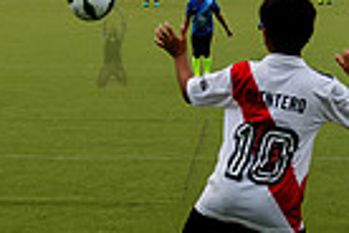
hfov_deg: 13.2
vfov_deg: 8.8
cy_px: 42
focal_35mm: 155
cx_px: 102
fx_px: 1503
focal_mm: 36
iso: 250
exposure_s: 1/2500
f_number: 4
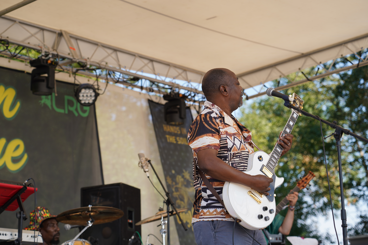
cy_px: 122
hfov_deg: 19.5
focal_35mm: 105
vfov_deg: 13.0
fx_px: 1073
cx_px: 184
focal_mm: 105
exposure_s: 1/250
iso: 100
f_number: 5
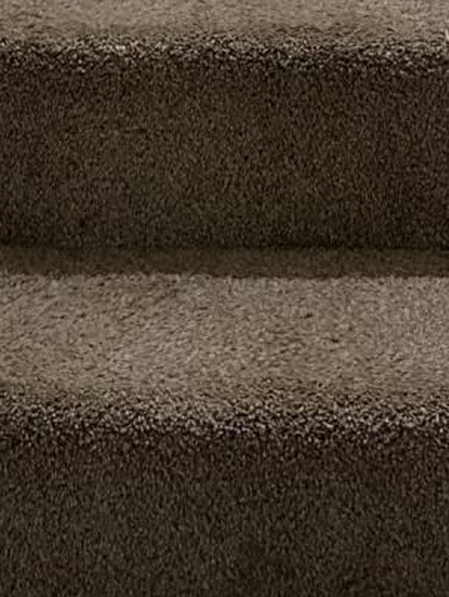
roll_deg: +0.2
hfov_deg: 12.4
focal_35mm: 119
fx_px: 2055
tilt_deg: +6.3
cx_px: 79
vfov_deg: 13.0
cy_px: -784
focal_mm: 6.86
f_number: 1.78
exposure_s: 1/60
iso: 640
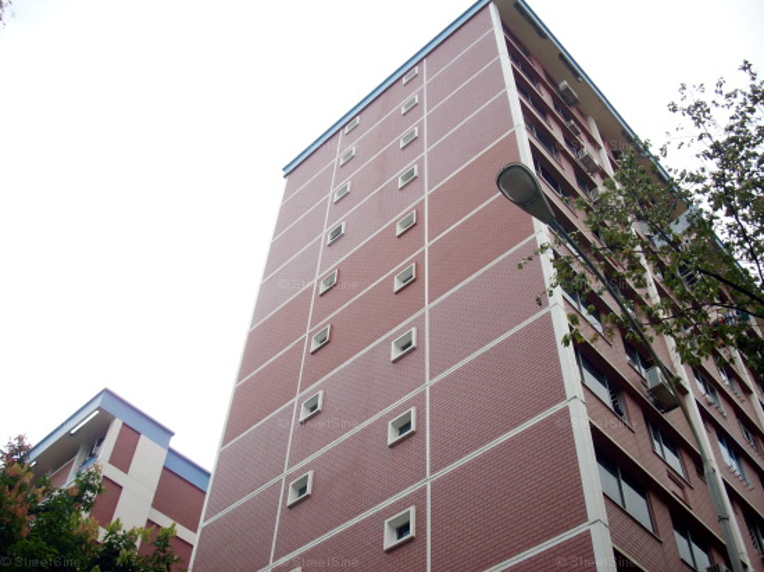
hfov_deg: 50.2
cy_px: 286
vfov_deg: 38.6
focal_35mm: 37
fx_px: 816
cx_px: 382
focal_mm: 6.2
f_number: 5.6
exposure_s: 1/200
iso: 80
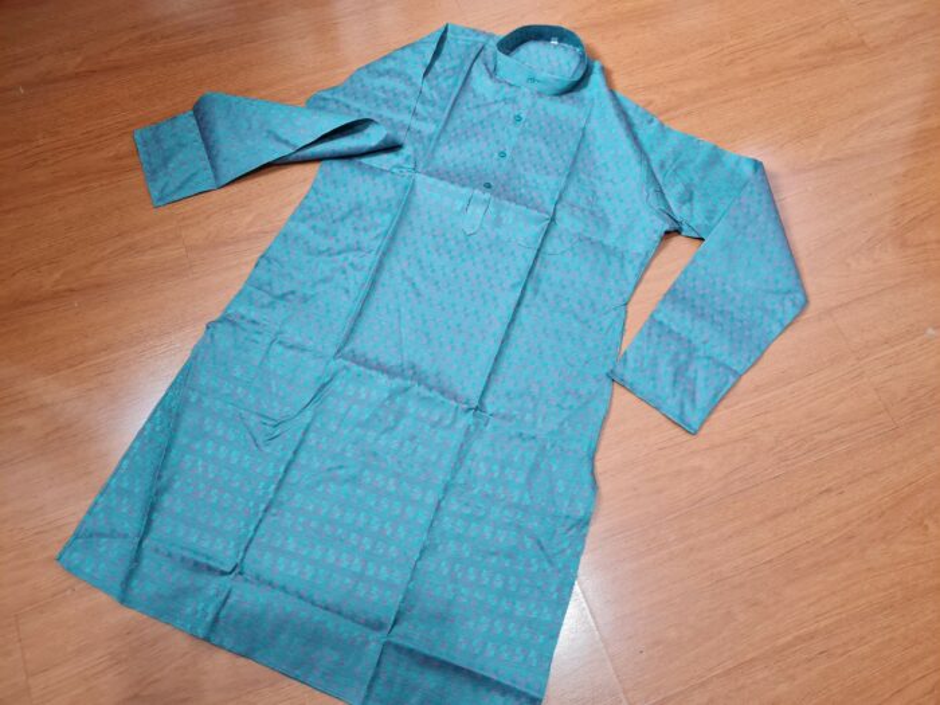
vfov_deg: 53.1
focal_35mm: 26
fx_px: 706
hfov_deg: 67.3
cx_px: 470
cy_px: 352
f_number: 1.8
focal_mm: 5.4
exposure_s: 1/40
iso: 500
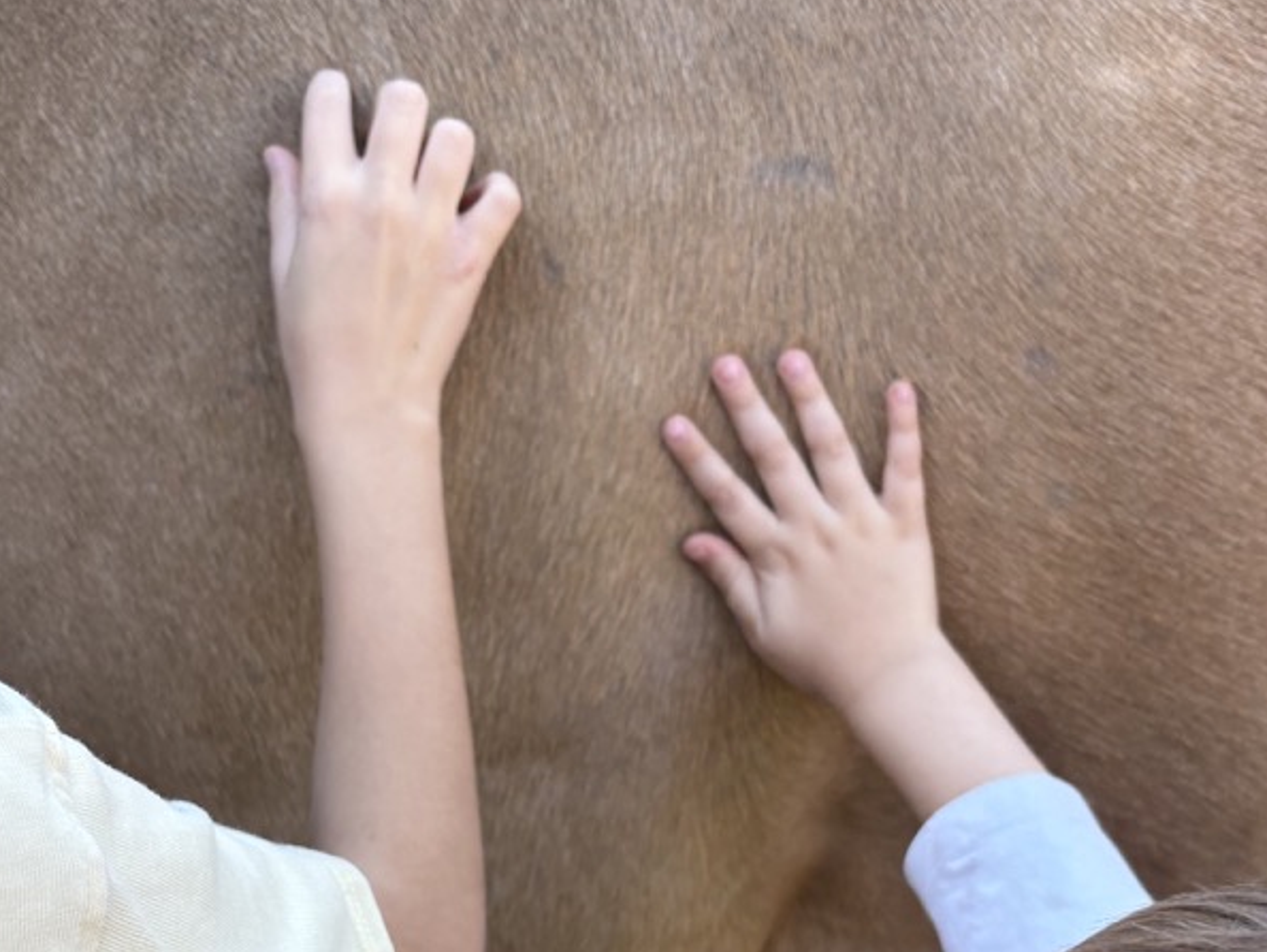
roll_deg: -0.2
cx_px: 557
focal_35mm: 56
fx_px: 2051
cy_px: 820
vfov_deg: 25.5
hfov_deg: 34.3
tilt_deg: -21.9
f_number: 1.6
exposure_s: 1/228
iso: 40
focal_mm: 5.96
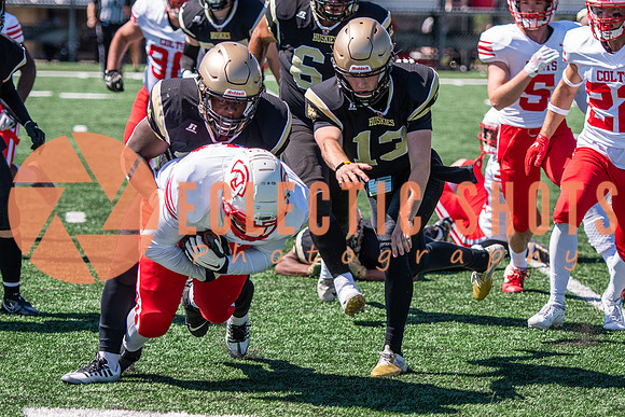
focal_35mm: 200
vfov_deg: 6.9
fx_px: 3474
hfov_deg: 10.3
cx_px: 311
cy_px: 205
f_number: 2.8
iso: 160
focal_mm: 105
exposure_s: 1/2500
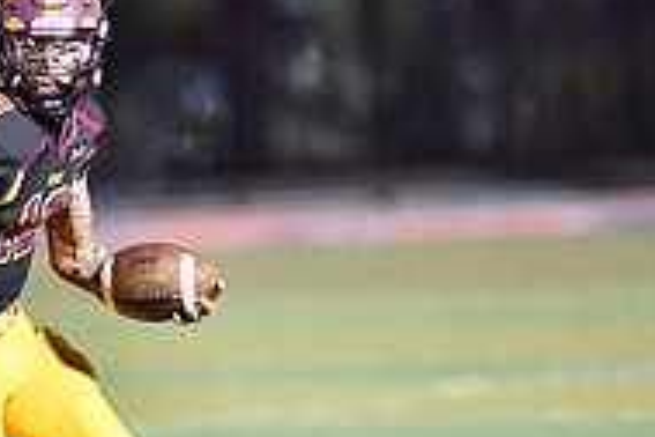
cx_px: 69
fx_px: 16738
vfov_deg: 1.5
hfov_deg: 2.2
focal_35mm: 920
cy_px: 210
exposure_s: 1/1000
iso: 6400
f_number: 2.8
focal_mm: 300
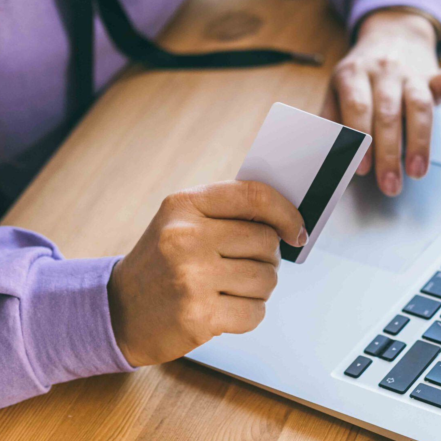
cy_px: 214
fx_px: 1528
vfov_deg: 16.4
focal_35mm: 106
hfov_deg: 16.3
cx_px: 366
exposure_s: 1/180
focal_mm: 35
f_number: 2.2
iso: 500
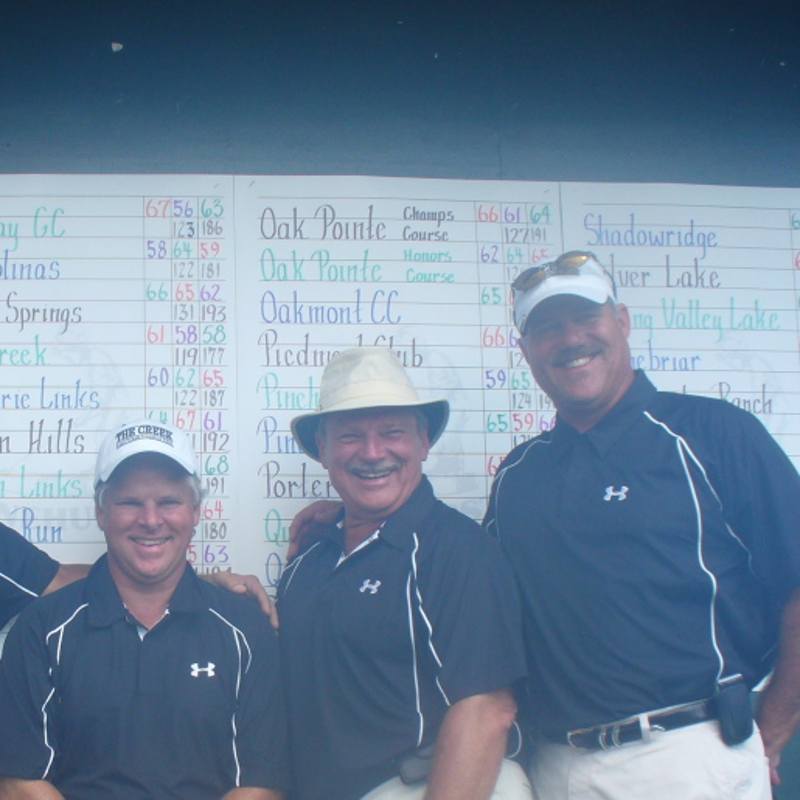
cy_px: 533
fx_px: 1700
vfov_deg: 26.3
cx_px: 172
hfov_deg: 26.1
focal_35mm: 65
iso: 80
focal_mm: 6.1
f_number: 5.6
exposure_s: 1/125
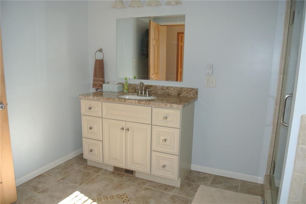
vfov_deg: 48.0
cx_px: 153
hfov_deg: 67.4
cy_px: 102
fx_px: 230
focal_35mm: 27
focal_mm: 10
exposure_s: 1/60
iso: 450
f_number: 3.5
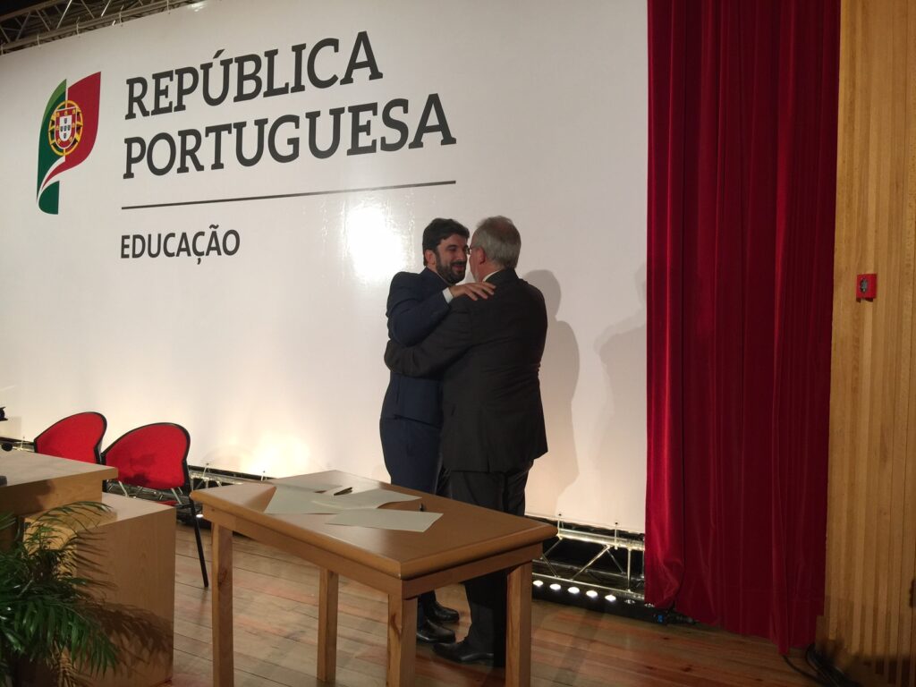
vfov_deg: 48.2
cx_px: 458
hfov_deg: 61.7
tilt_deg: -1.0
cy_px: 344
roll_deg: -1.8
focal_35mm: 29
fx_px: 767
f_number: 2.2
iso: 32
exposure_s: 1/33
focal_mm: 4.15
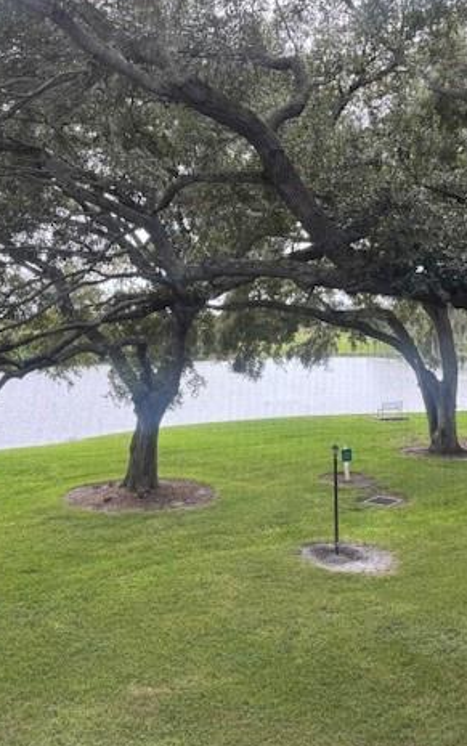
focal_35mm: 35
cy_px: 371
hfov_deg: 36.2
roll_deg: +1.2
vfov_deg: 55.3
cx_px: 185
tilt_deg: -3.8
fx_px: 712
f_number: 1.78
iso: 80
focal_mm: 6.76
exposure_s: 1/374
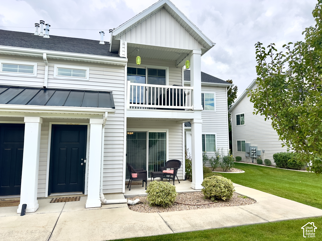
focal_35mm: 24
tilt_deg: +6.5
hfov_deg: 71.6
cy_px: 120
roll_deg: +0.1
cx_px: 161
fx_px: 223
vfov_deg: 56.8
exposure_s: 1/2525
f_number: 1.78
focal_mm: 6.86
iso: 80
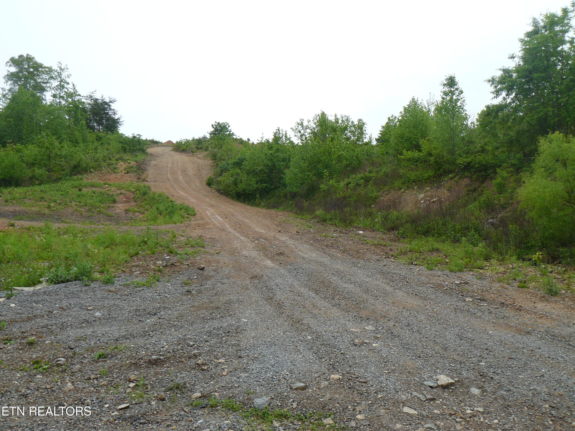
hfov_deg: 51.4
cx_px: 288
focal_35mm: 36
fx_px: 598
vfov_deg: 39.7
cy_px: 216
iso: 100
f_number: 4
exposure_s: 1/100
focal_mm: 6
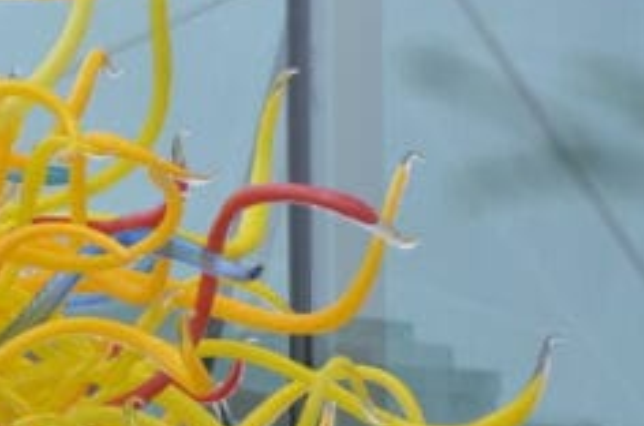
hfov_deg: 3.2
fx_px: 11383
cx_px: -622
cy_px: 235
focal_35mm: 638
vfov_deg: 2.1
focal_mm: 98
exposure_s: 1/200
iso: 200
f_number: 7.1
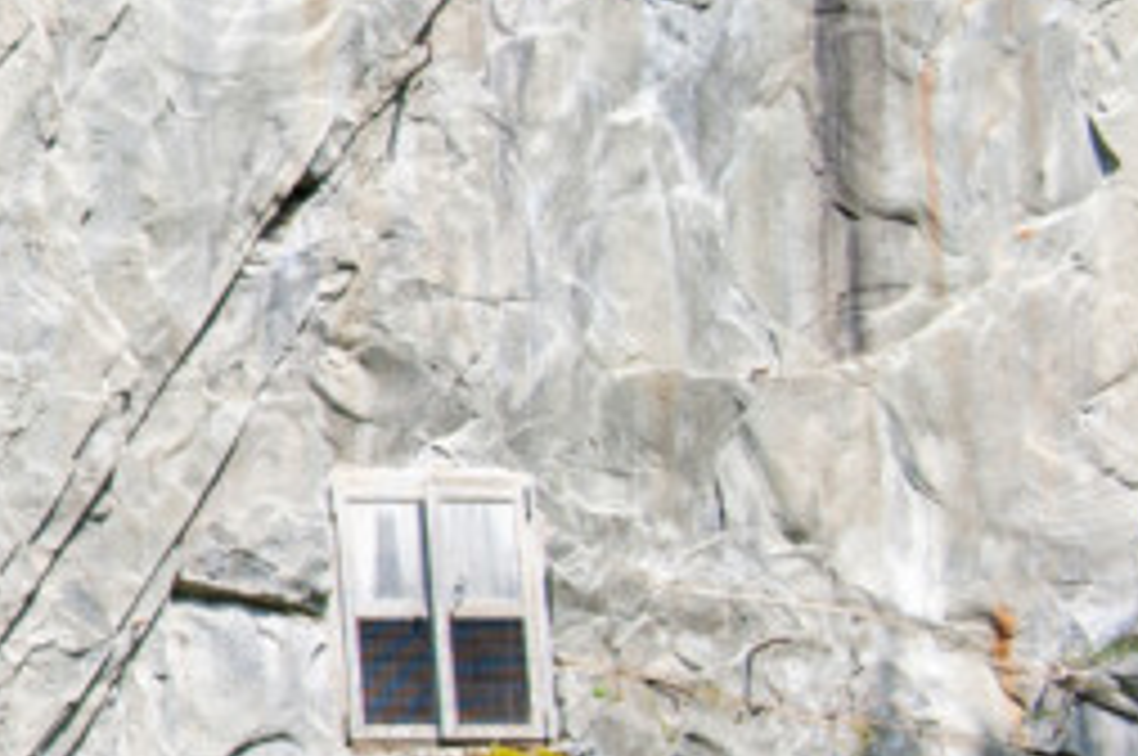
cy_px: 36
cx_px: -1426
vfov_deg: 7.6
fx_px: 5683
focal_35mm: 180
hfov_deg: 10.2
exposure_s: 1/200
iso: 200
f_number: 10
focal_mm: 38
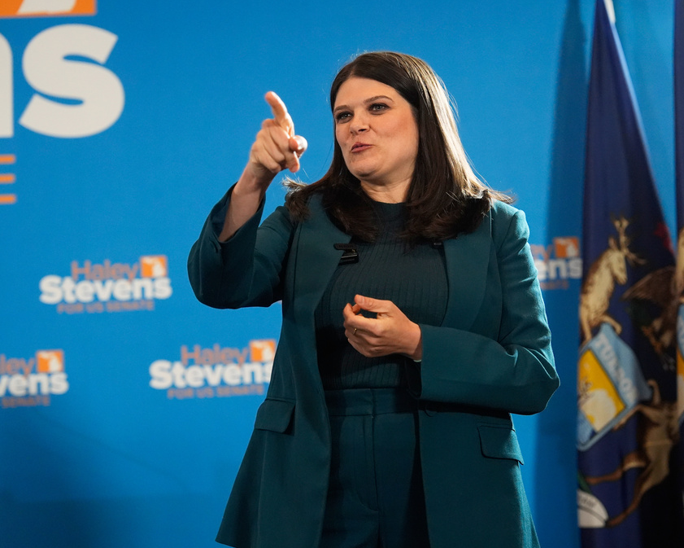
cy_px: 273
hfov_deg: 26.4
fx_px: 1458
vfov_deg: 21.3
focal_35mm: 72
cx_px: 390
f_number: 2.8
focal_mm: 63
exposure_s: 1/640
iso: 3200
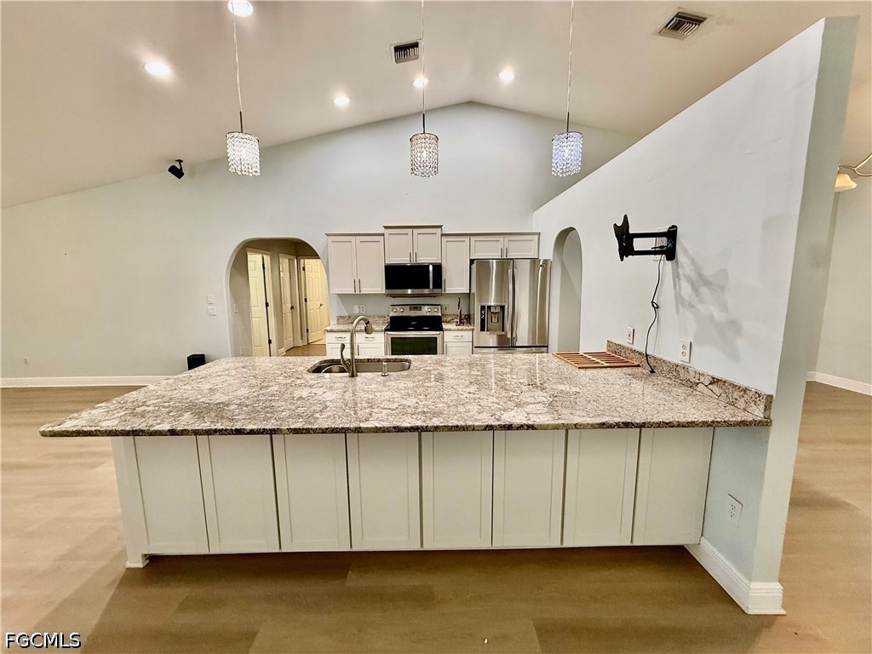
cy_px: 327
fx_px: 353
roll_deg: +0.5
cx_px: 436
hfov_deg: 102.1
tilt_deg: -7.4
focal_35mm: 14
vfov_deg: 85.7
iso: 160
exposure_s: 1/120
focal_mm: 2.22
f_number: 2.2
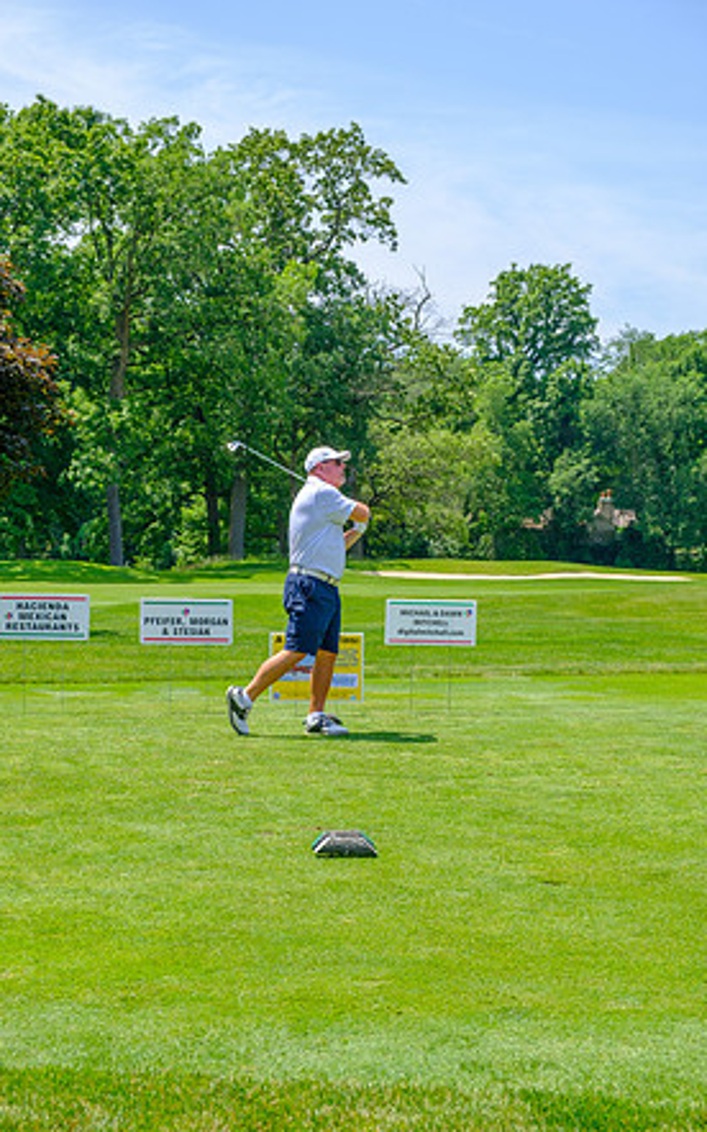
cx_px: 338
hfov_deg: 23.1
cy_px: 574
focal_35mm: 56
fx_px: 1728
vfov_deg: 36.3
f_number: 5
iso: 200
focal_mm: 35.8
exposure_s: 1/500
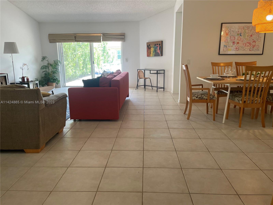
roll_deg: +0.5
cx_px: 136
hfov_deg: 67.3
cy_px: 102
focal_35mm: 26
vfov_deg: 53.1
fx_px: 205
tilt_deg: -12.4
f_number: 1.6
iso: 125
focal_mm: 4.2
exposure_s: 1/120
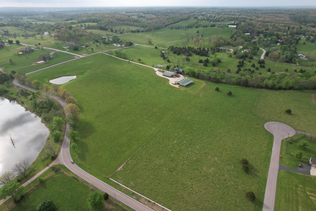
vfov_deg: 57.2
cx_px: 158
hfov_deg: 78.6
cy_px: 106
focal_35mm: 22
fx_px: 193
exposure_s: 1/1000
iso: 100
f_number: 2.8
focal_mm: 8.38
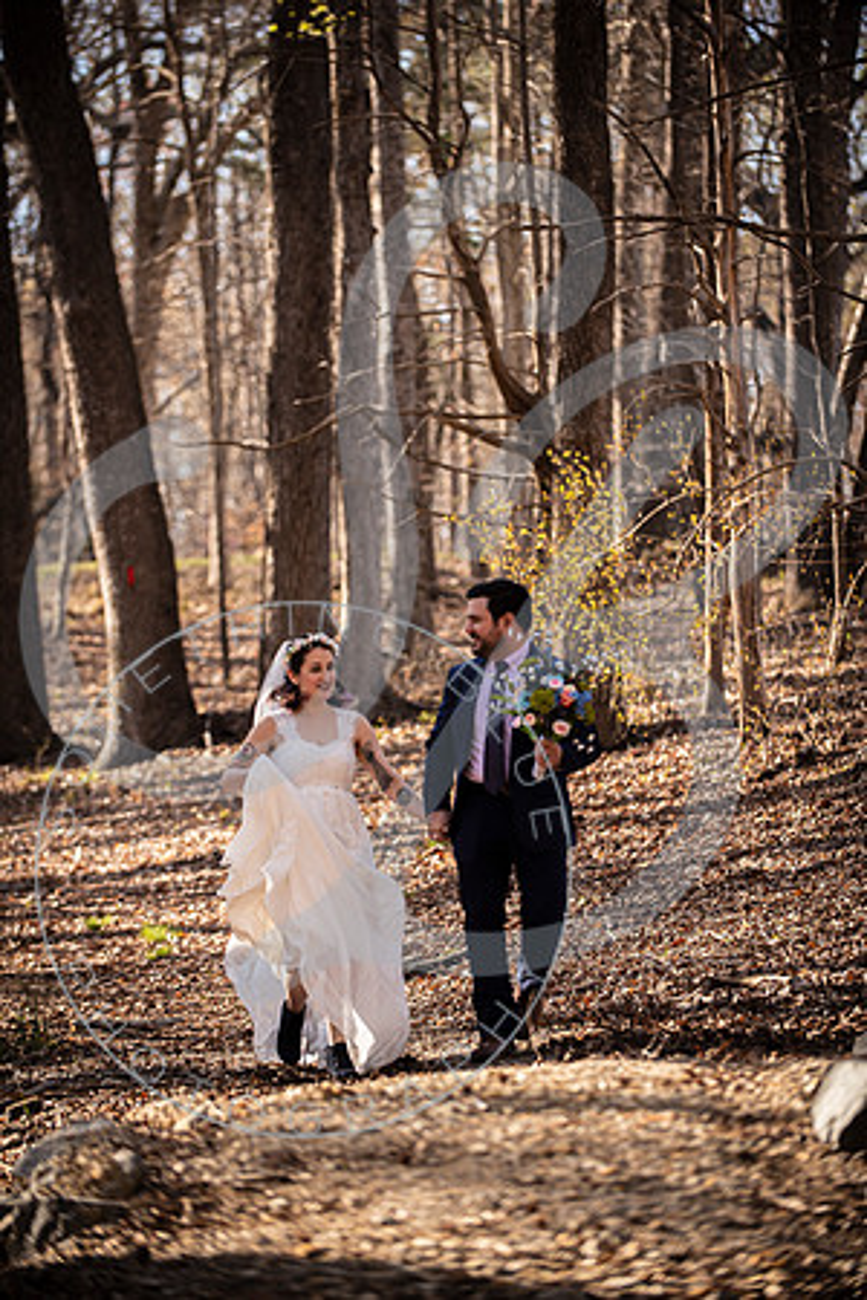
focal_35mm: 130
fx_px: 4696
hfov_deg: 10.5
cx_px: 434
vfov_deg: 15.8
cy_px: 650
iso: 100
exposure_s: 1/800
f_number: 2.8
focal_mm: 130
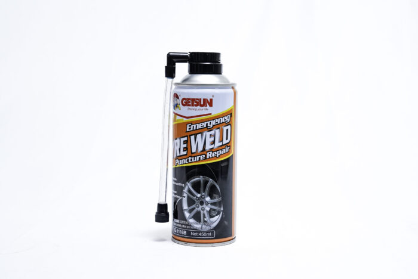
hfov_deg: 31.9
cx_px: 209
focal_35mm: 63
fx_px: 732
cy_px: 140
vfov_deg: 21.6
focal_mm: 63
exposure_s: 1/250
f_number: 8
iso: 3200
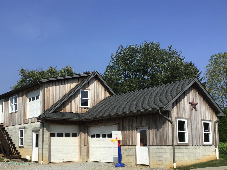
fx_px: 282
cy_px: 111
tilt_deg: +5.4
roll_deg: +1.5
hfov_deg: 43.8
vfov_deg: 33.3
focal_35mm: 43
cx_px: 99
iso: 25
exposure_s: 1/1988
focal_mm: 3.3
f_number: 2.4
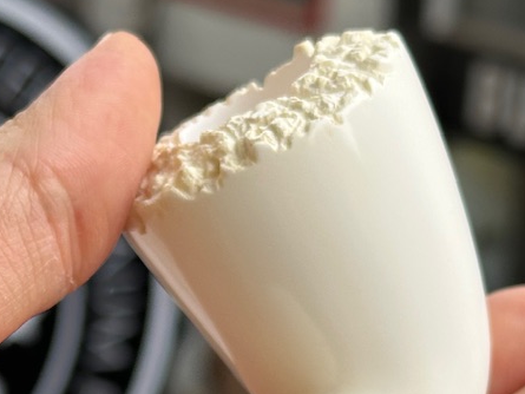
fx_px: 2094
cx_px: 41
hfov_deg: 14.1
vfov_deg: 10.6
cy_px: 418
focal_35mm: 138
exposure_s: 1/521
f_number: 1.78
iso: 64
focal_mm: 6.86
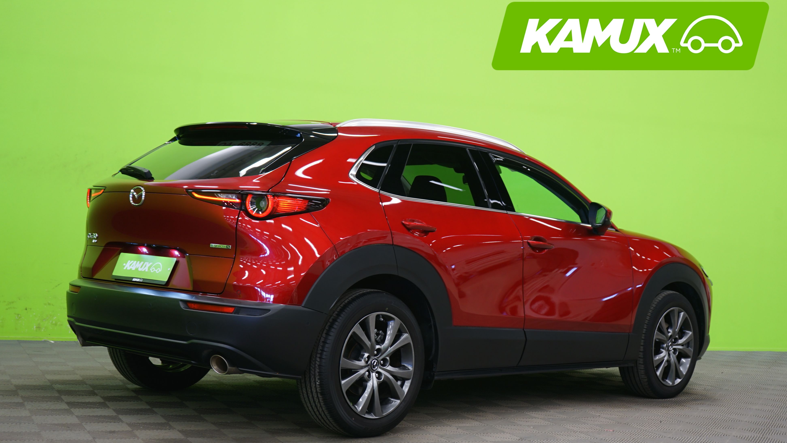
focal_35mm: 54
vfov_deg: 22.2
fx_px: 1127
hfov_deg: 38.5
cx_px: 392
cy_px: 242
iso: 400
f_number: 4.5
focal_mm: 51
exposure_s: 1/6
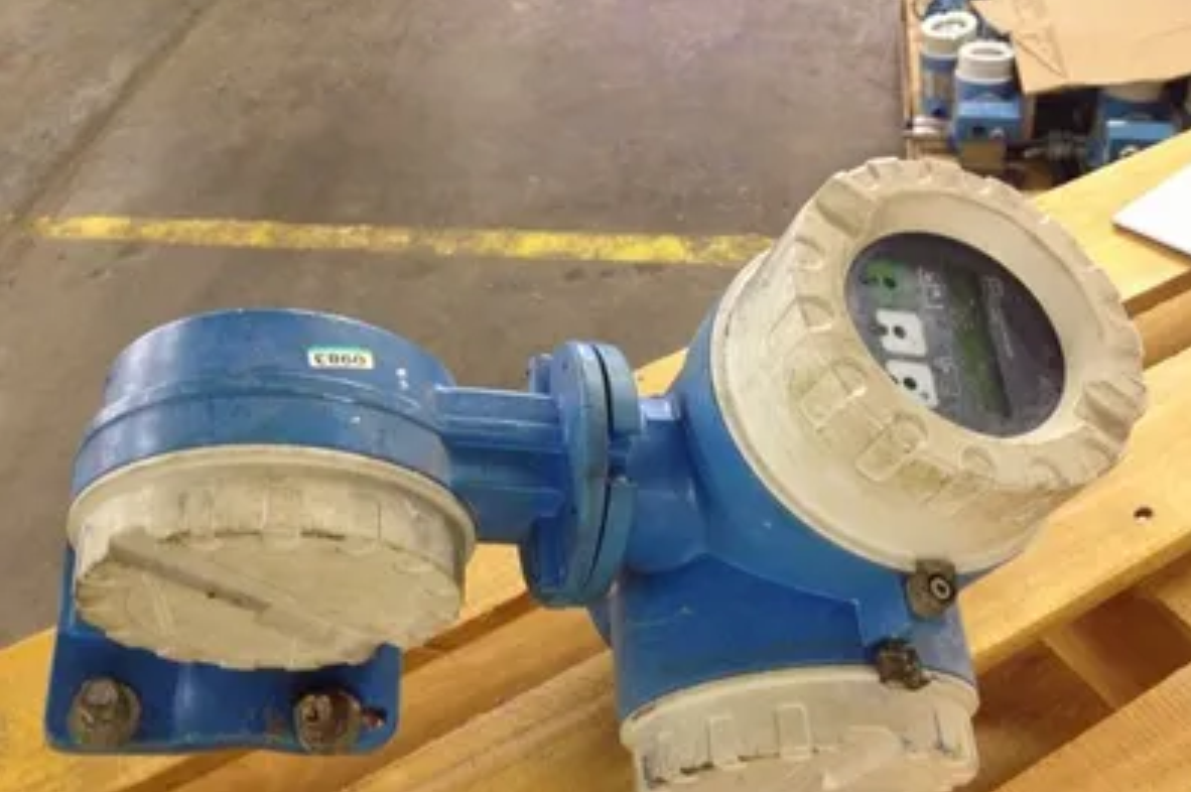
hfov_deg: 51.9
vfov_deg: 35.9
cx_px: 602
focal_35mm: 37
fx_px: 1223
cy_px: 423
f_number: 2.4
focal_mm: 4.28
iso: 250
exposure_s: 1/20
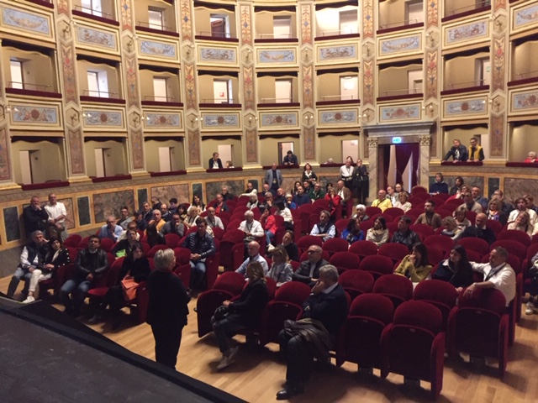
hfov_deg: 61.7
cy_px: 202
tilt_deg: -6.8
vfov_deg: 48.2
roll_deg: +2.4
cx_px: 269
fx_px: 451
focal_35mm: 29
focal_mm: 4.15
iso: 400
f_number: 2.2
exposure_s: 1/17
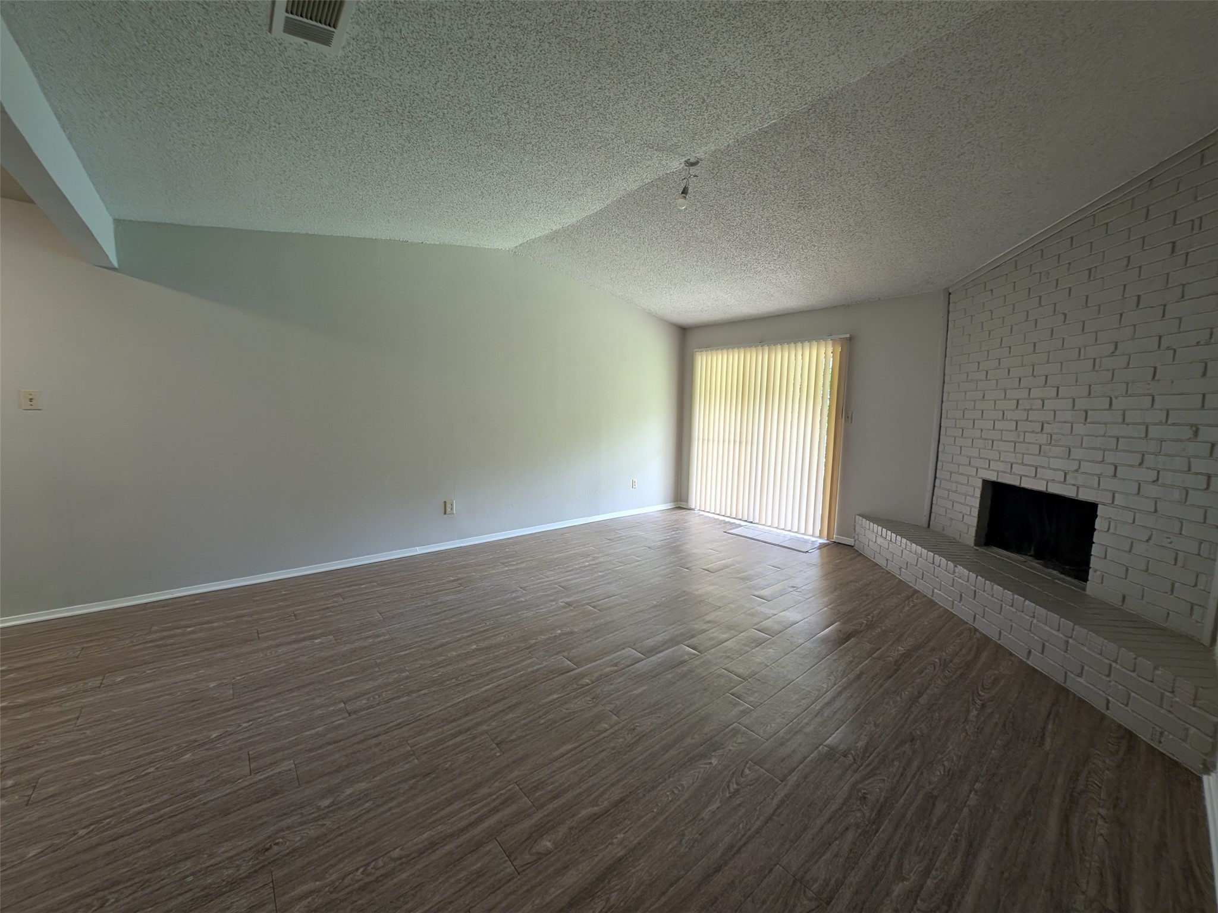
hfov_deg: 110.5
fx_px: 422
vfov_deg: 94.5
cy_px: 456
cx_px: 609
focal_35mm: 12
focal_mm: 2.23
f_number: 1.95
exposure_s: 1/60
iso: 50
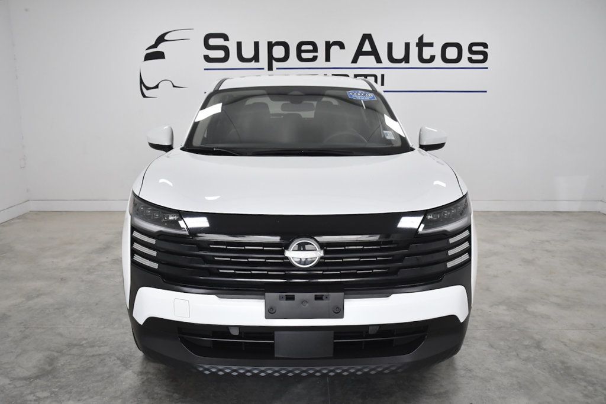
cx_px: 303
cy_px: 202
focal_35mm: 33
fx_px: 556
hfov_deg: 57.2
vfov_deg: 40.0
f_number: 4
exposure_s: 1/1000
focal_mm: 22
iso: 1250
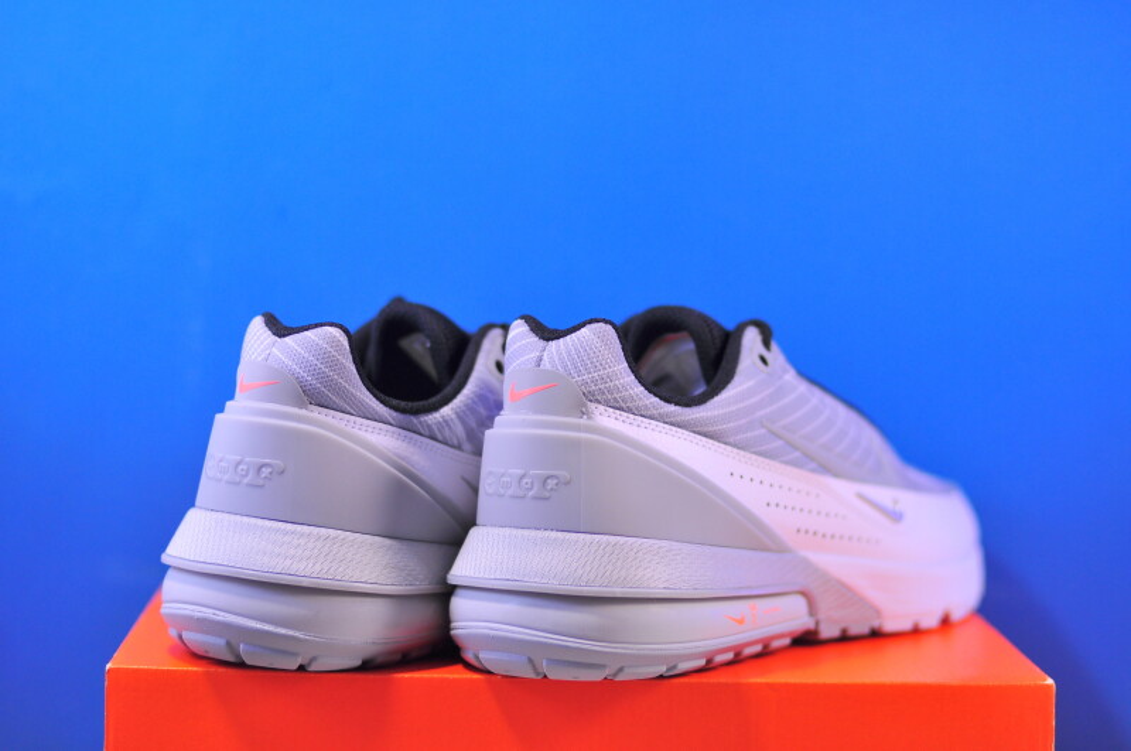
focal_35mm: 75
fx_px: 2353
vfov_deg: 18.1
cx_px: 566
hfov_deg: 27.0
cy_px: 376
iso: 250
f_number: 2
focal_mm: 50
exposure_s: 1/320
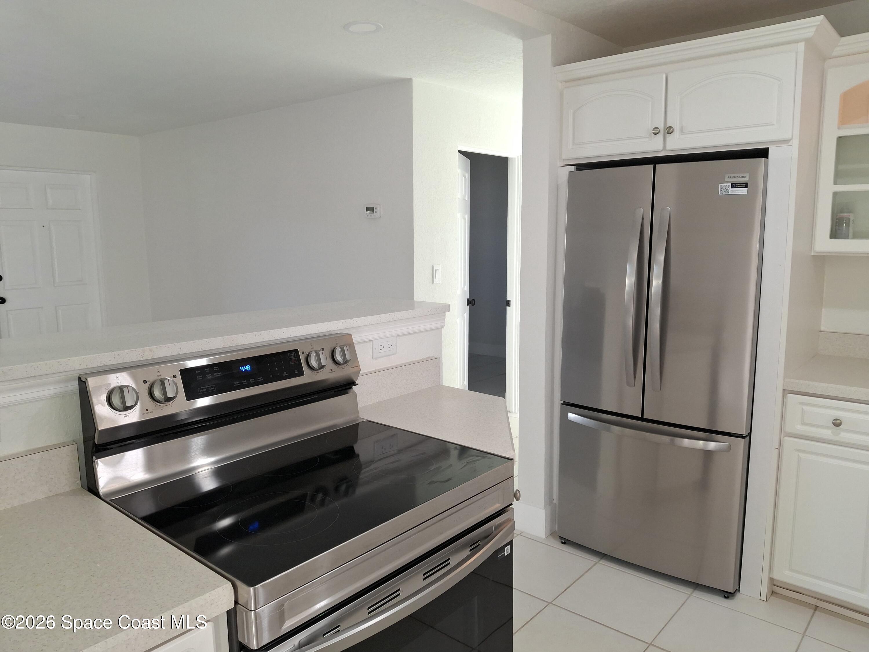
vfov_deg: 54.9
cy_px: 326
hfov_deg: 69.4
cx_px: 434
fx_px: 628
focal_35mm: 25
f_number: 1.8
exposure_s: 1/120
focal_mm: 4.69
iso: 160
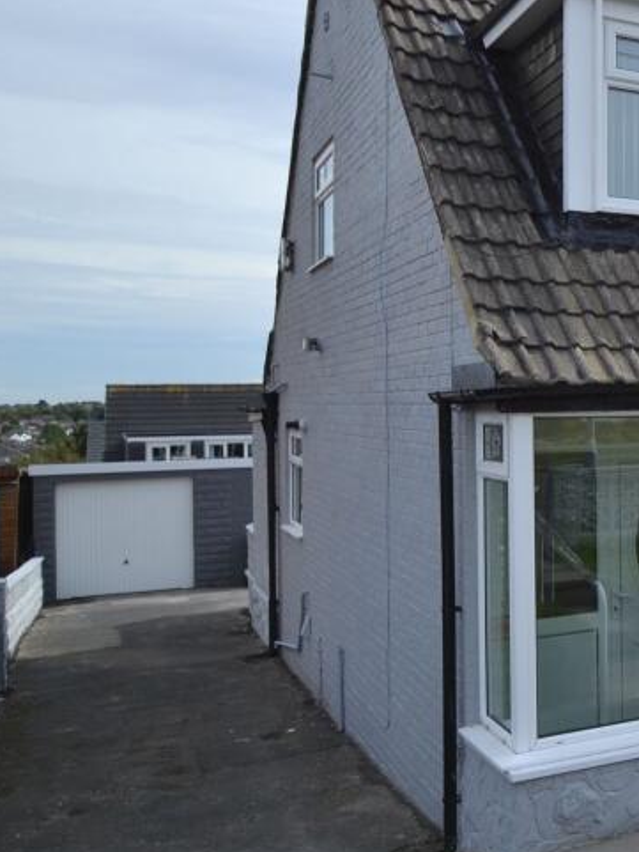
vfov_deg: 43.8
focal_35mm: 43
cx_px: 897
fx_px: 1058
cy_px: 375
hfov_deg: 26.6
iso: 100
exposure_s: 1/200
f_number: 7.1
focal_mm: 14
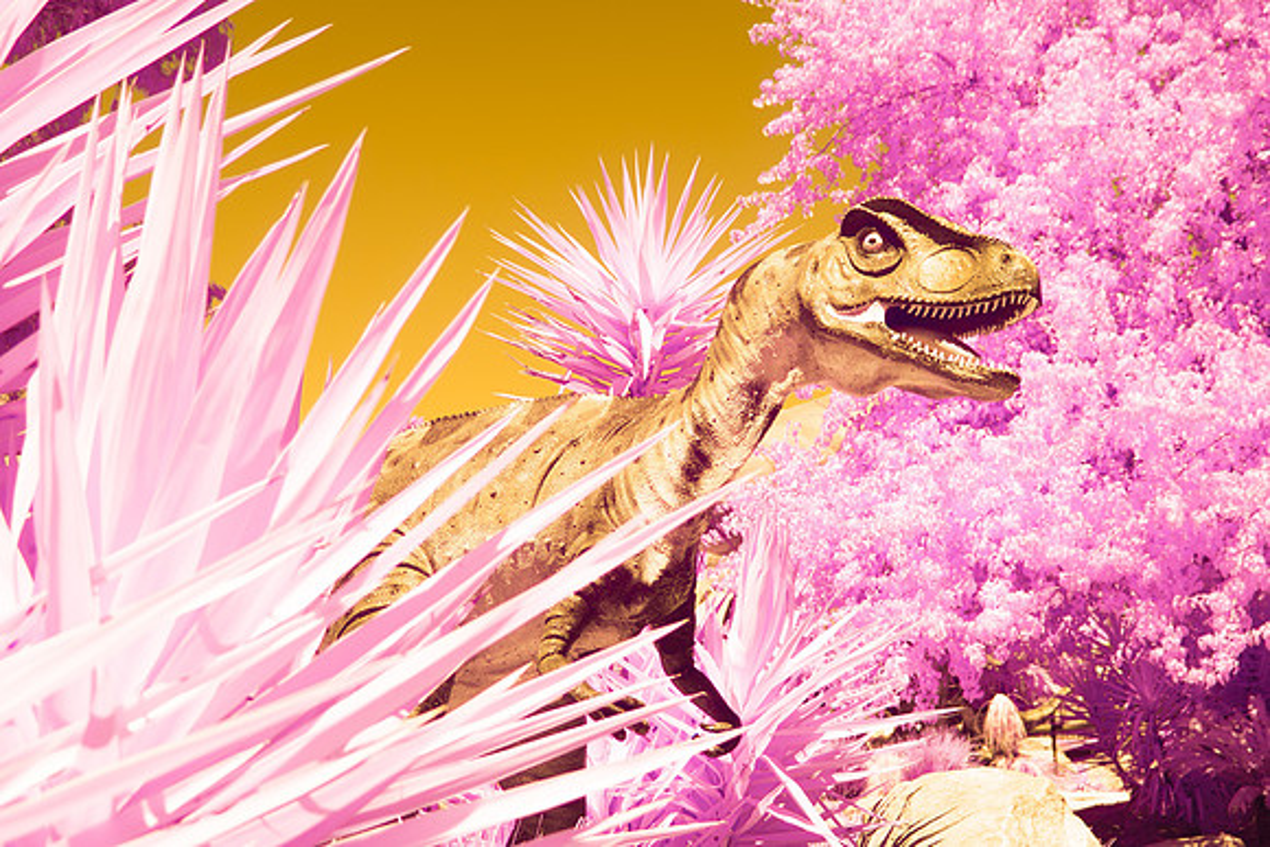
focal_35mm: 71
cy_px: 424
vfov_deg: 19.3
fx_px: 2495
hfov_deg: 28.6
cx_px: 635
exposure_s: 1/320
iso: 200
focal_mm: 34
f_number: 6.3
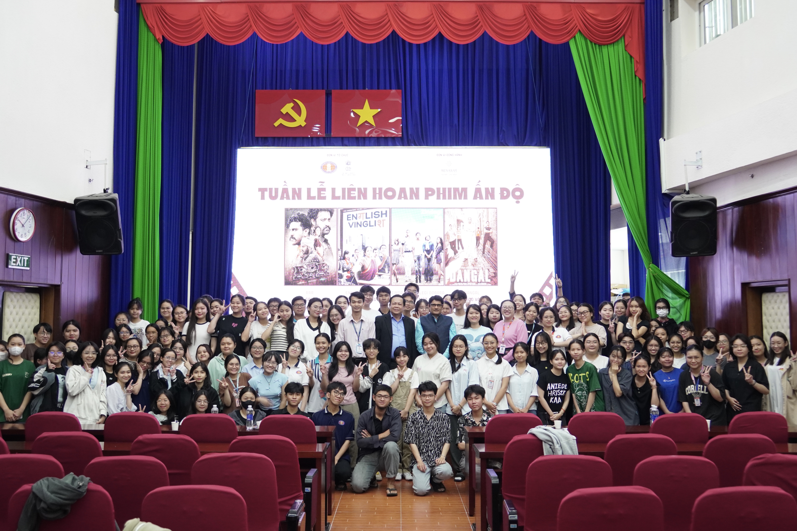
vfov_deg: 38.4
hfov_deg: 55.1
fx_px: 764
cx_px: 398
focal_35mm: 34
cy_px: 266
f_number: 4
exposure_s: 1/50
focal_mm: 23
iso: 1250
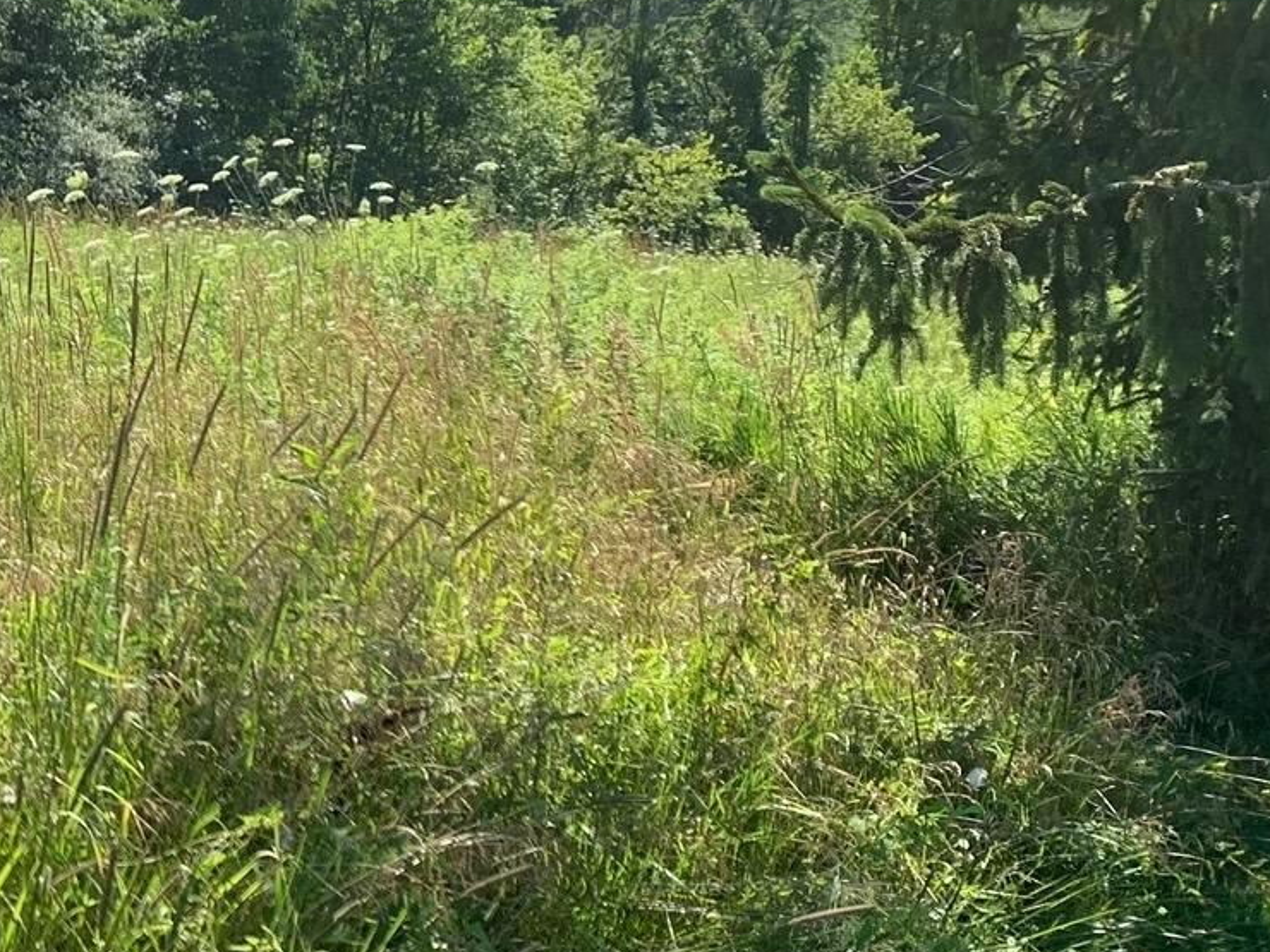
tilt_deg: -2.6
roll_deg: +0.1
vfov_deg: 20.4
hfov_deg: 24.9
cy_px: 413
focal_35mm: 72
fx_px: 2642
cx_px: -170
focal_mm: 4.25
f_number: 1.8
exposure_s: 1/1406
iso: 25
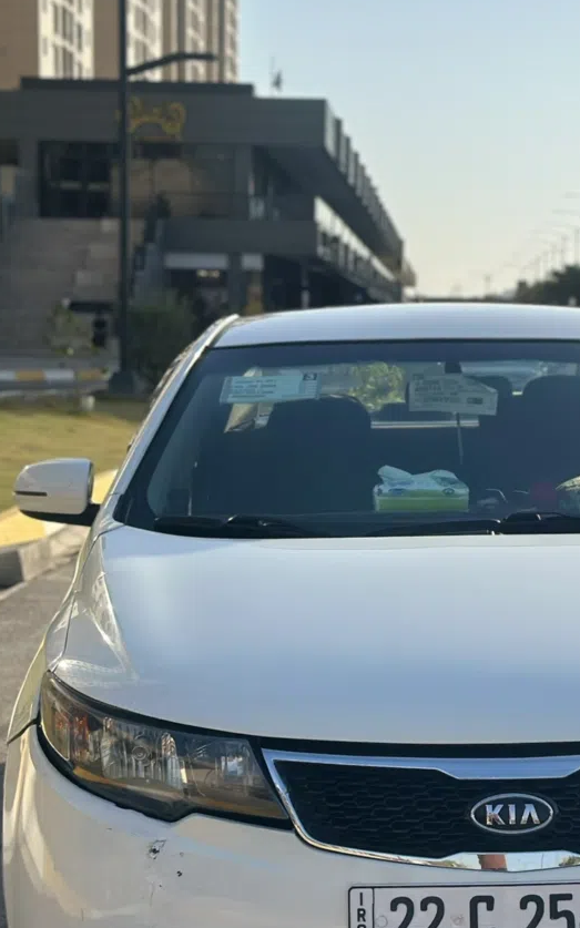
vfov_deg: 24.9
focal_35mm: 83
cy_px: 503
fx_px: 2100
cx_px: 437
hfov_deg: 15.7
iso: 80
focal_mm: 6.86
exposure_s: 1/7092
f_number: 1.78
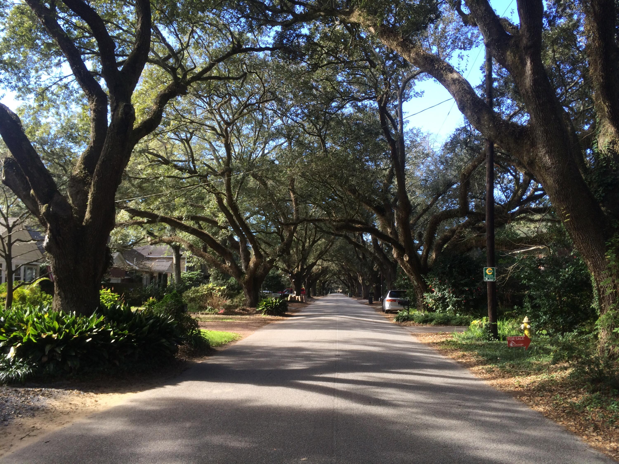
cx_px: 310
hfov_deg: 61.7
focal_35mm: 29
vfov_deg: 48.2
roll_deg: -0.7
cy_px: 232
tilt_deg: +6.2
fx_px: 519
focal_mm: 4.15
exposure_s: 1/311
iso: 32
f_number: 2.2
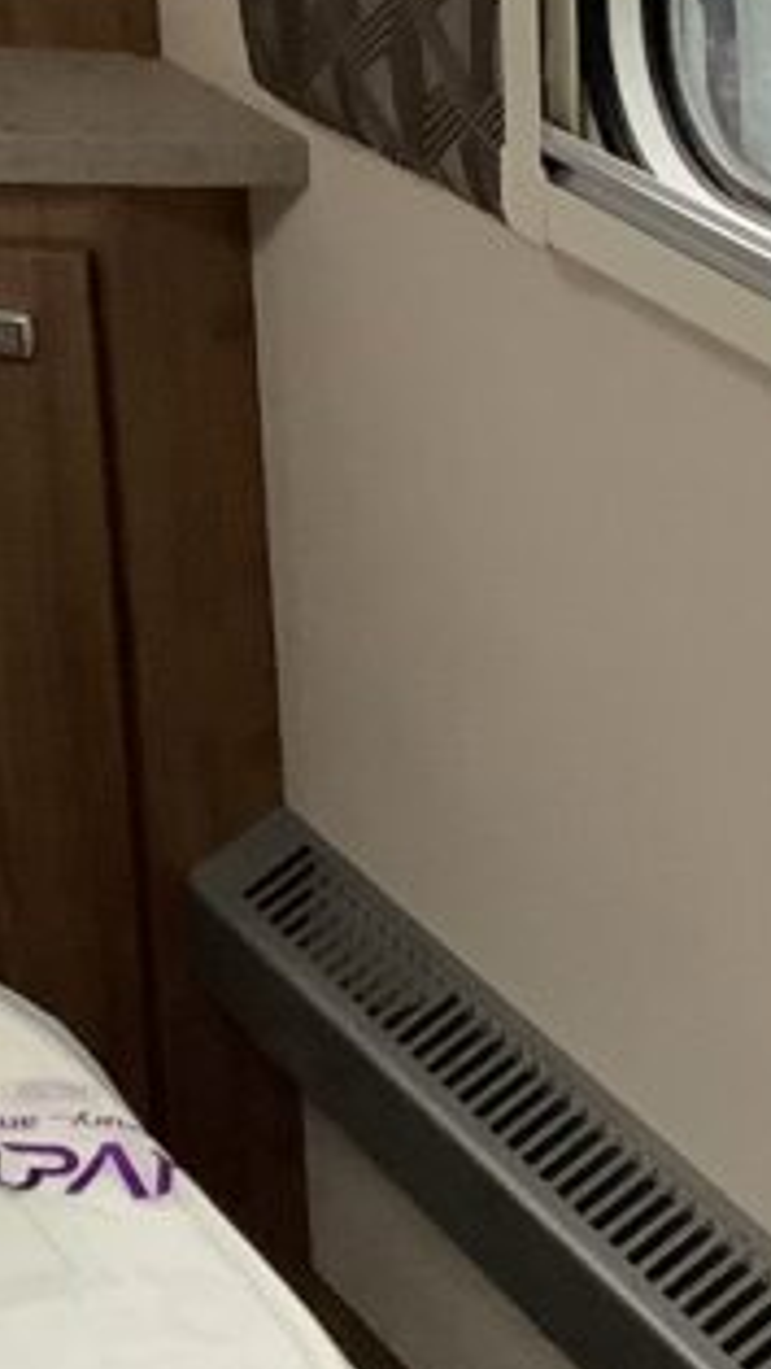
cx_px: 344
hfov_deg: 11.0
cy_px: 283
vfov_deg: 19.3
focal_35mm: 110
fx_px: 3991
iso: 320
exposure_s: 1/60
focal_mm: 3.3
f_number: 2.4
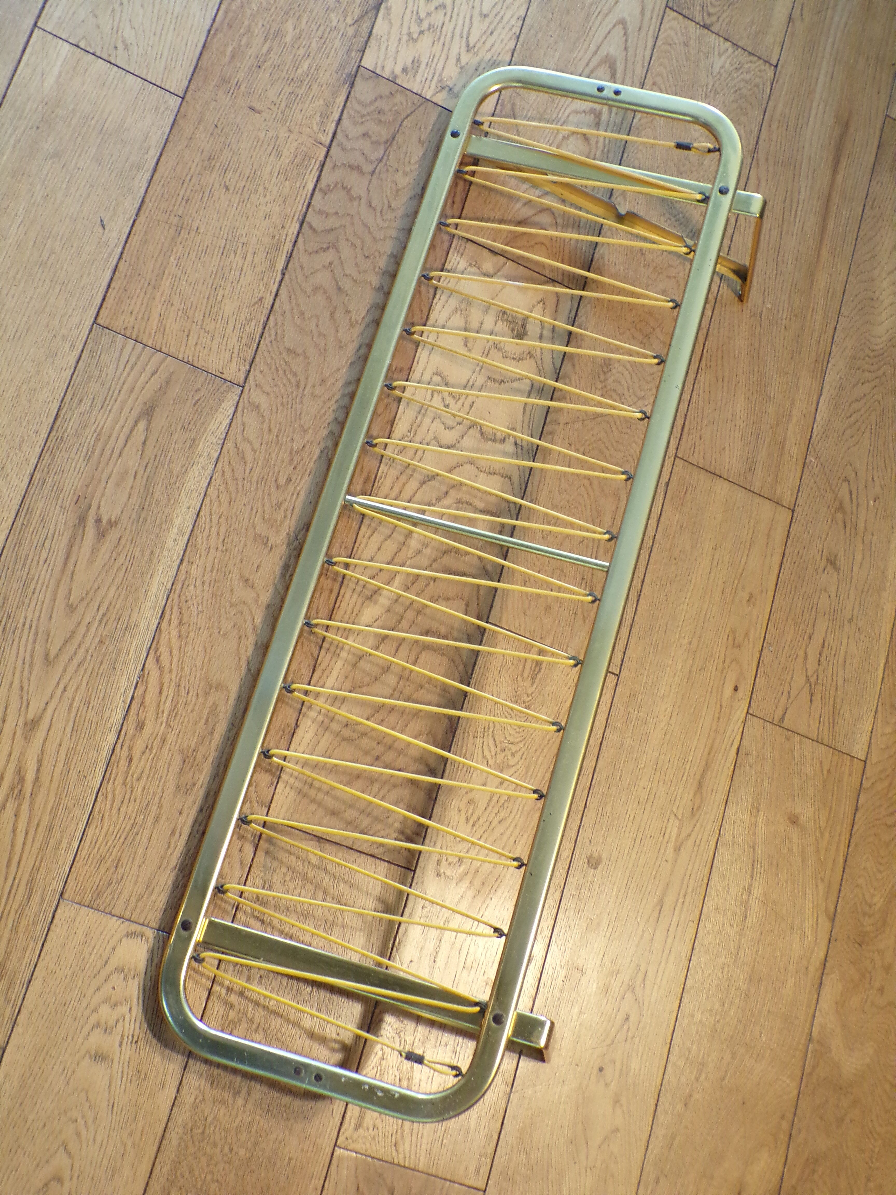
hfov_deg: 34.3
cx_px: 448
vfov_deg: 44.8
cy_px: 598
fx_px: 1450
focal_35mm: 42
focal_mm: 7.6
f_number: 3.4
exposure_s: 1/17
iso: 252
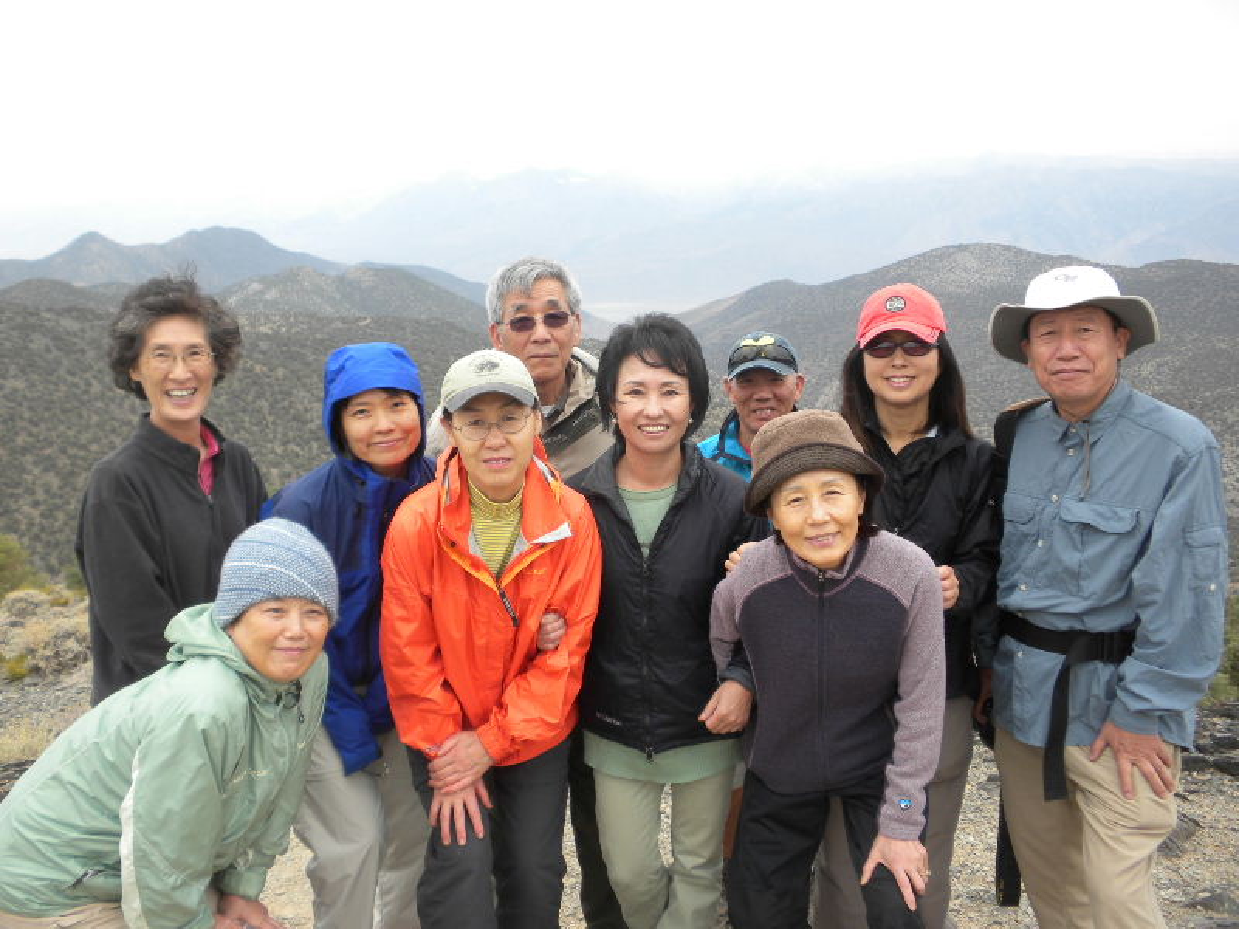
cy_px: 464
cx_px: 620
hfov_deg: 50.1
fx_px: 1324
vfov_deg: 38.7
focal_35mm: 37
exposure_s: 1/129
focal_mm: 6.6
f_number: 3.5
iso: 64
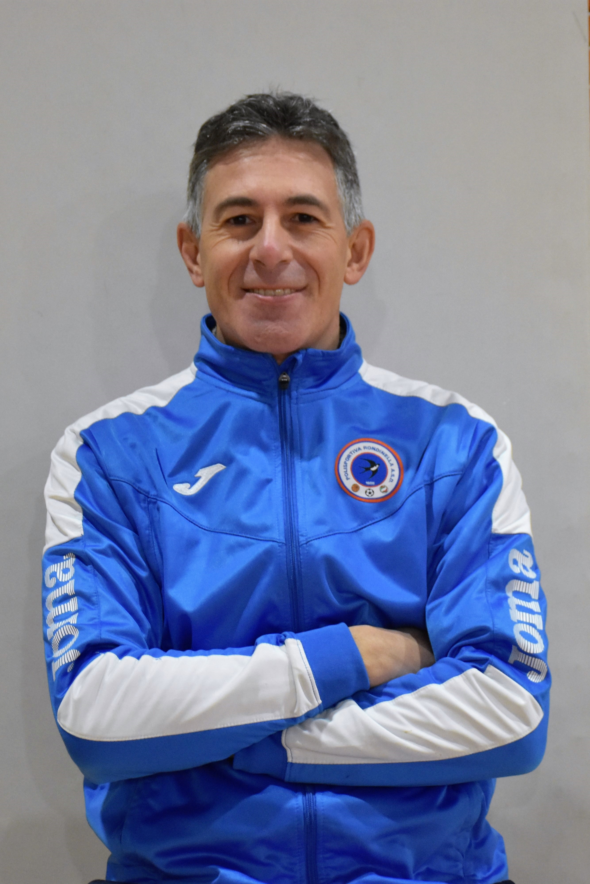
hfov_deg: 21.6
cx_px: 295
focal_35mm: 63
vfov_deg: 31.9
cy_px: 442
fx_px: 1548
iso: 2200
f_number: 4.5
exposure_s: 1/60
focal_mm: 42
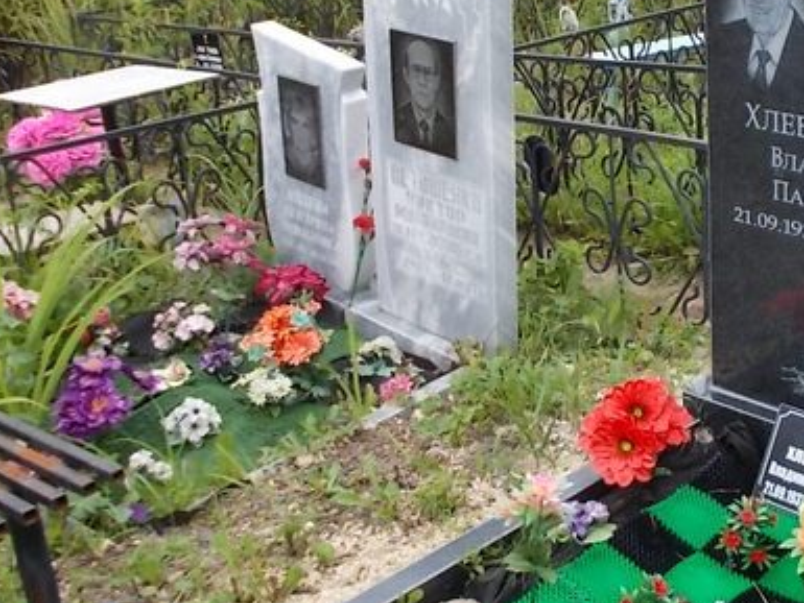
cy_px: 192
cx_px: 643
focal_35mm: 54
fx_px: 1255
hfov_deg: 34.4
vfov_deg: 26.9
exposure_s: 1/400
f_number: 3.2
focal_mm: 4.6
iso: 80
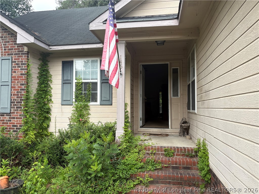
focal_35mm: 26
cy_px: 97
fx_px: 195
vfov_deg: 53.1
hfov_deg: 67.3
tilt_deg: +2.8
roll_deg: +0.1
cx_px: 130
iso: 50
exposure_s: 1/884
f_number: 1.6
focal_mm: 5.96
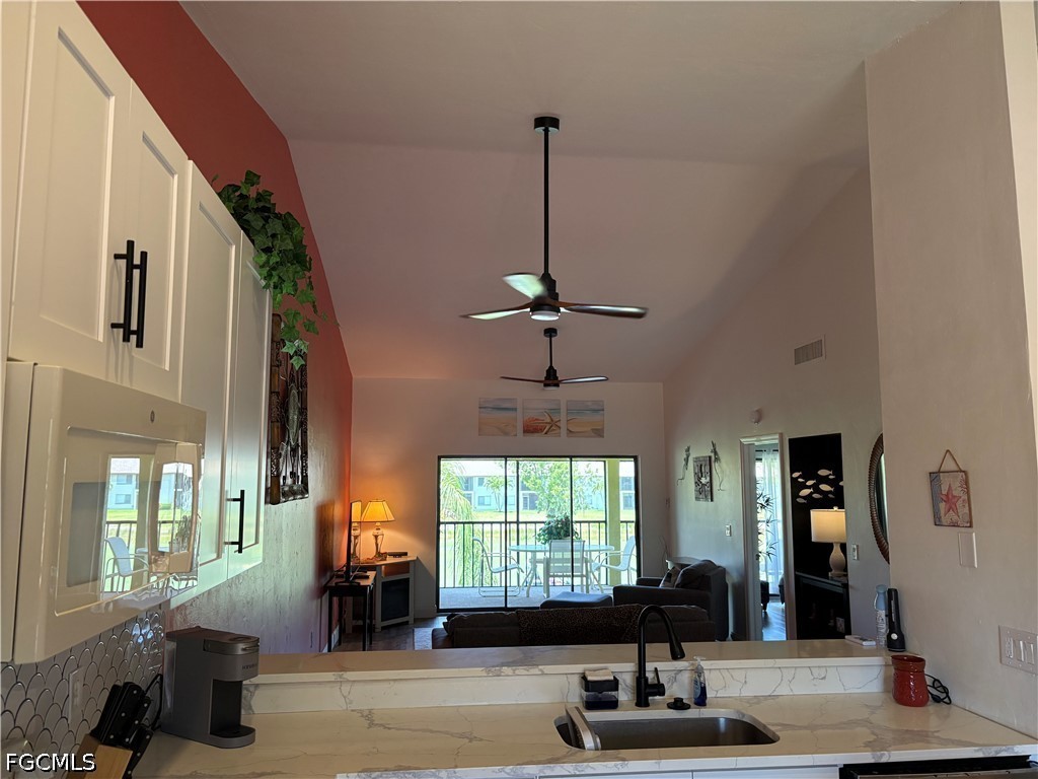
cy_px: 390
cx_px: 519
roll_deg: +0.3
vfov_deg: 53.1
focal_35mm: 26
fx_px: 780
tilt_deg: +5.9
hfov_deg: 67.3
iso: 200
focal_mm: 5.96
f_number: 1.6
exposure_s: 1/120
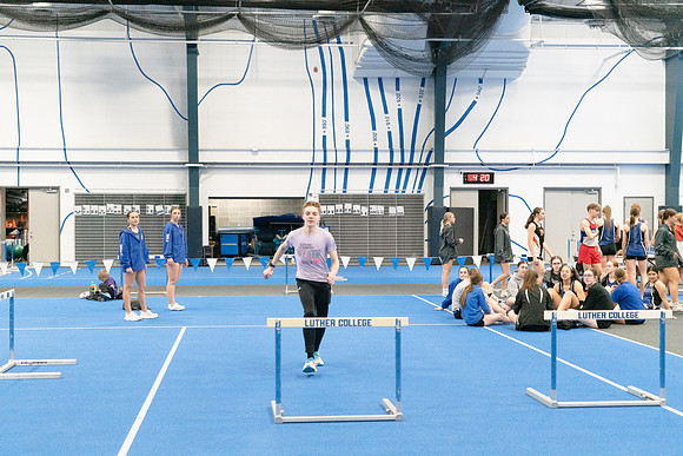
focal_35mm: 49
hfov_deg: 40.3
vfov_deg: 27.5
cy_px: 228
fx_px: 930
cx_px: 342
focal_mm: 49
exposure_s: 1/500
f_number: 4.5
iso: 4000
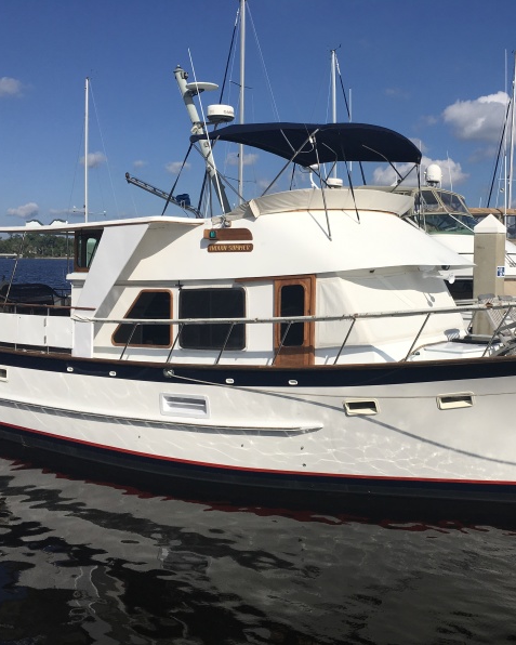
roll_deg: -1.3
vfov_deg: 47.9
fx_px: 725
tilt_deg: -6.7
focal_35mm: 38
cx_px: 350
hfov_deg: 38.6
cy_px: 322
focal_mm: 4.15
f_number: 2.2
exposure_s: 1/4808
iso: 25
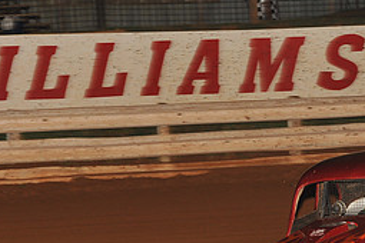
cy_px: 239
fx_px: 2423
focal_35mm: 239
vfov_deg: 5.7
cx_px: 326
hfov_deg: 8.6
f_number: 6.3
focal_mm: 105
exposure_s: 1/250
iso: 800
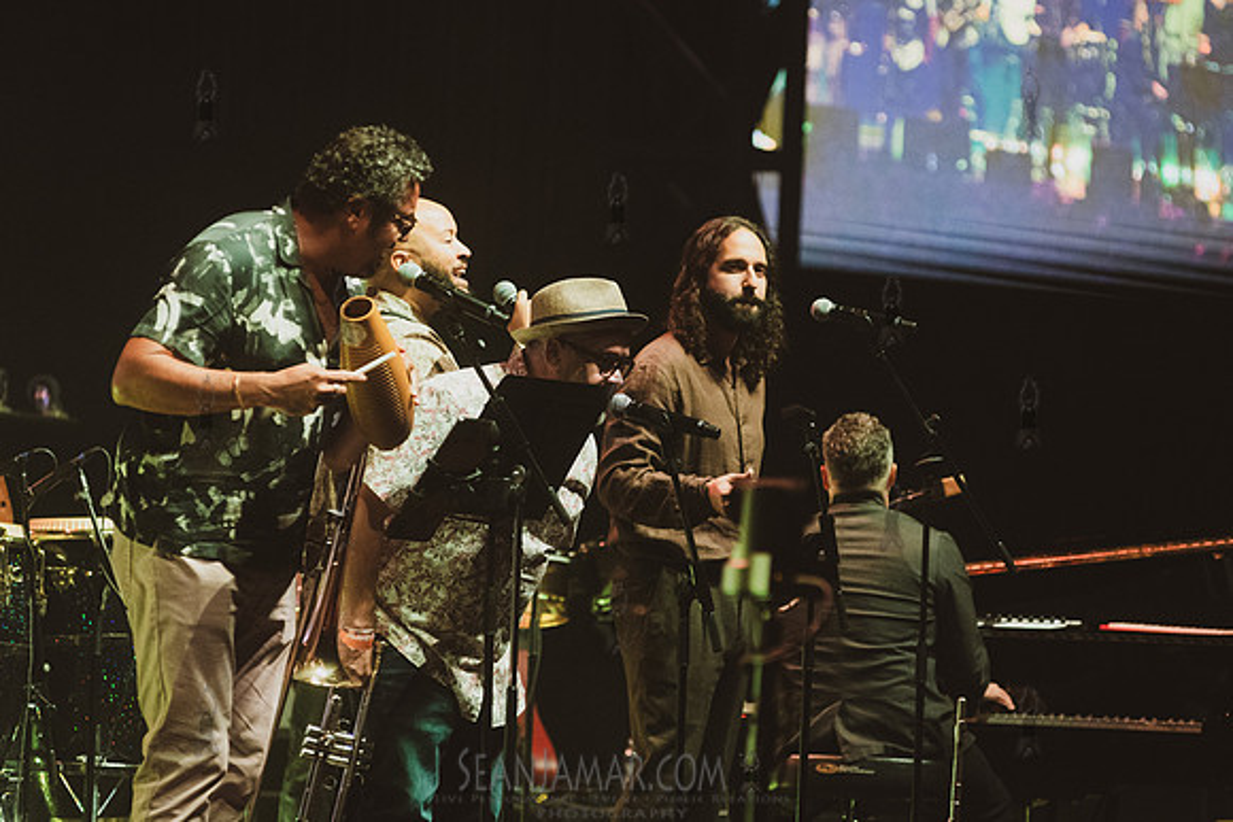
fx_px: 7819
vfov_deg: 6.0
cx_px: 696
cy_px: 399
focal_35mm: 228
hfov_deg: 9.0
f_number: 4.5
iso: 6400
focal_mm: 200
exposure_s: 1/800
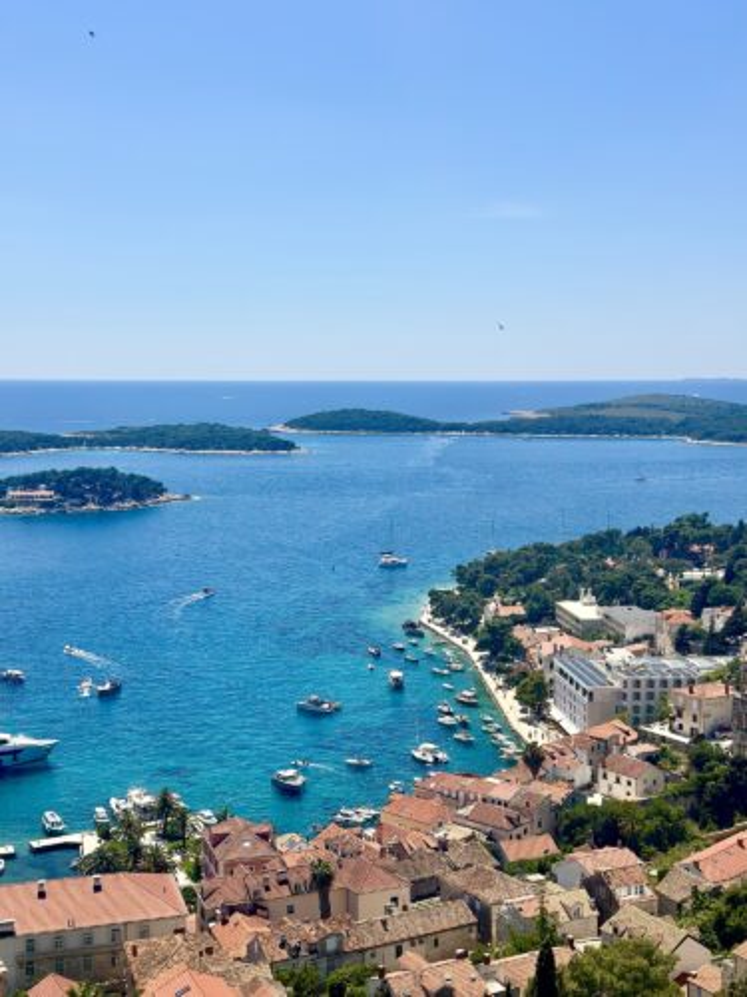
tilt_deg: -5.2
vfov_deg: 39.7
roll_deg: -0.4
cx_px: 374
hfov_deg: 30.3
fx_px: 1381
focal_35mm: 48
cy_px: 498
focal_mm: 6.86
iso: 100
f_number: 1.78
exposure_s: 1/8929
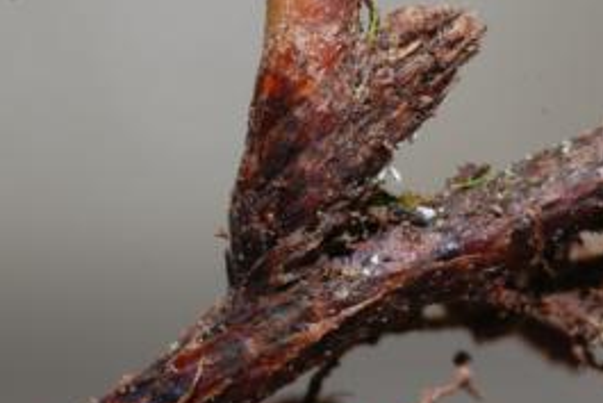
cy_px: 125
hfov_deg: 8.6
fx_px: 3989
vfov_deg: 5.8
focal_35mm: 238
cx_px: 350
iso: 200
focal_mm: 70
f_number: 14
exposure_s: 1/60
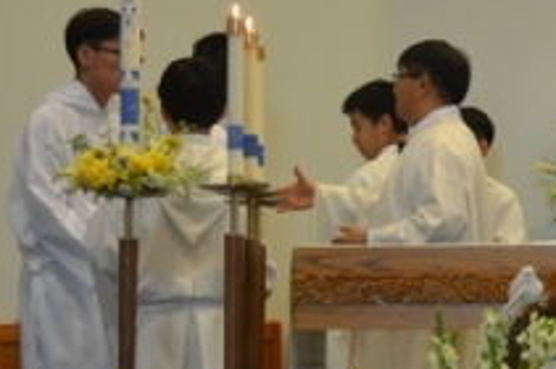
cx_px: 614
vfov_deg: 7.5
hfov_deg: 11.2
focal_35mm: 182
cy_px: 208
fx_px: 2807
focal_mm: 40
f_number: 4.5
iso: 800
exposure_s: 1/50
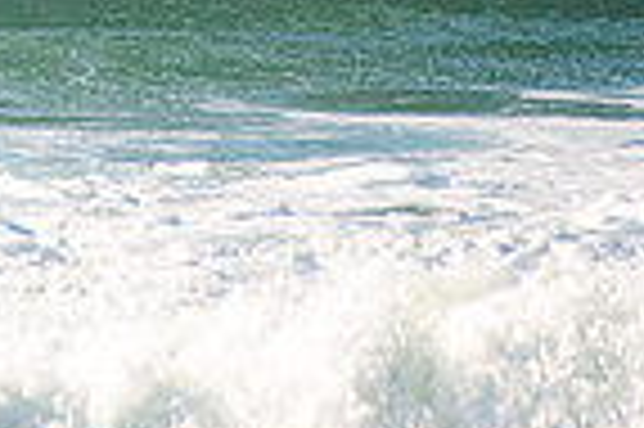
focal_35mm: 2034
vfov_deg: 0.7
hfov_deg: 1.0
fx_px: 36344
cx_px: -446
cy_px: -363
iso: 250
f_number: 5.6
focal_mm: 500
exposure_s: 1/1600
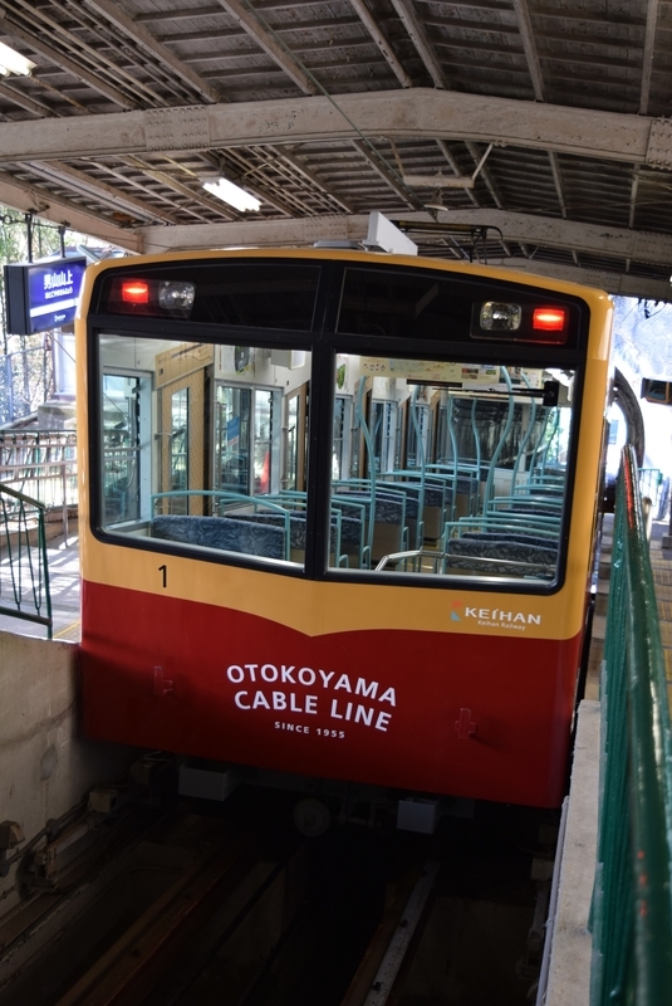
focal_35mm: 45
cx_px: 336
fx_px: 1257
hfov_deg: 29.9
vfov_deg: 43.6
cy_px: 503
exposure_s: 1/50
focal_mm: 30
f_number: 4.2
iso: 400
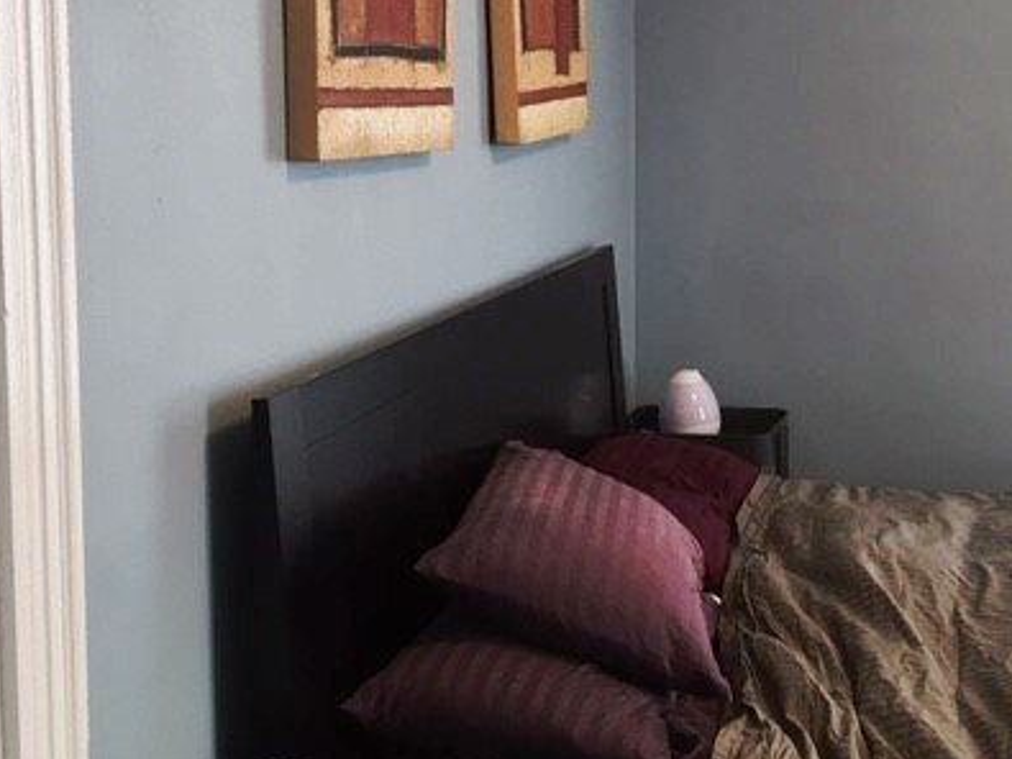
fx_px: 1374
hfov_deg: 40.3
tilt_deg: -3.9
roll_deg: -0.5
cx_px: 582
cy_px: 197
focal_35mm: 47
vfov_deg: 30.4
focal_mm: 4.15
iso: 32
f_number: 2.2
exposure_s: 1/15
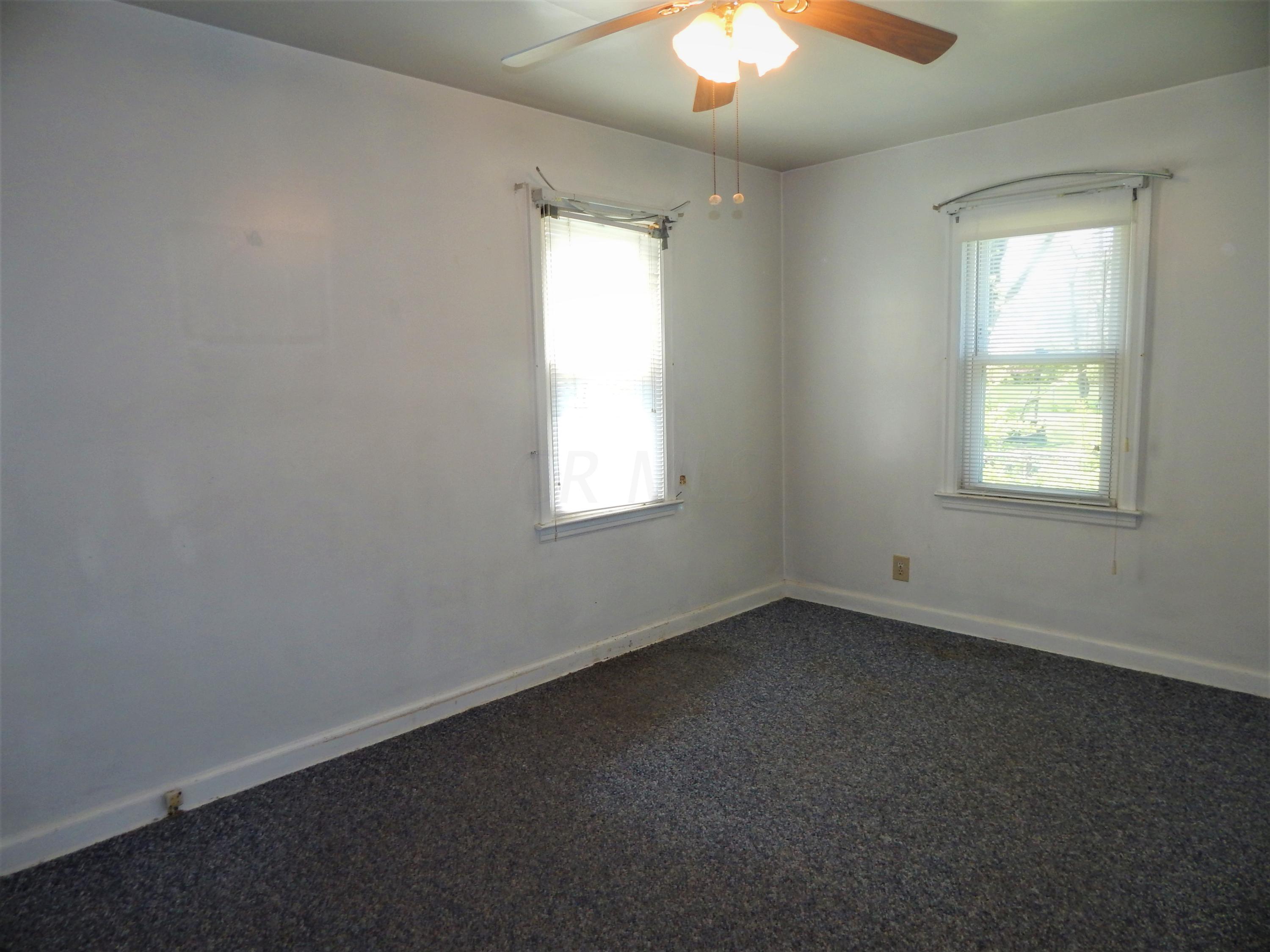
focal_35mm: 22
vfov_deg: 61.1
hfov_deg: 76.4
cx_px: 635
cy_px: 476
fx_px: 807
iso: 125
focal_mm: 4
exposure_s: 1/100
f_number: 3
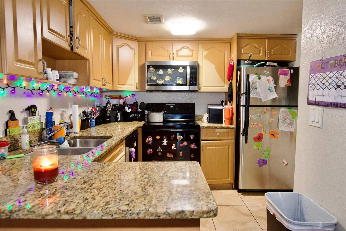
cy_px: 116
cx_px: 173
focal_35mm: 21
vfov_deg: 59.5
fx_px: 202
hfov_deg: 81.2
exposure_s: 1/60
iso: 1800
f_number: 4
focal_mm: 14
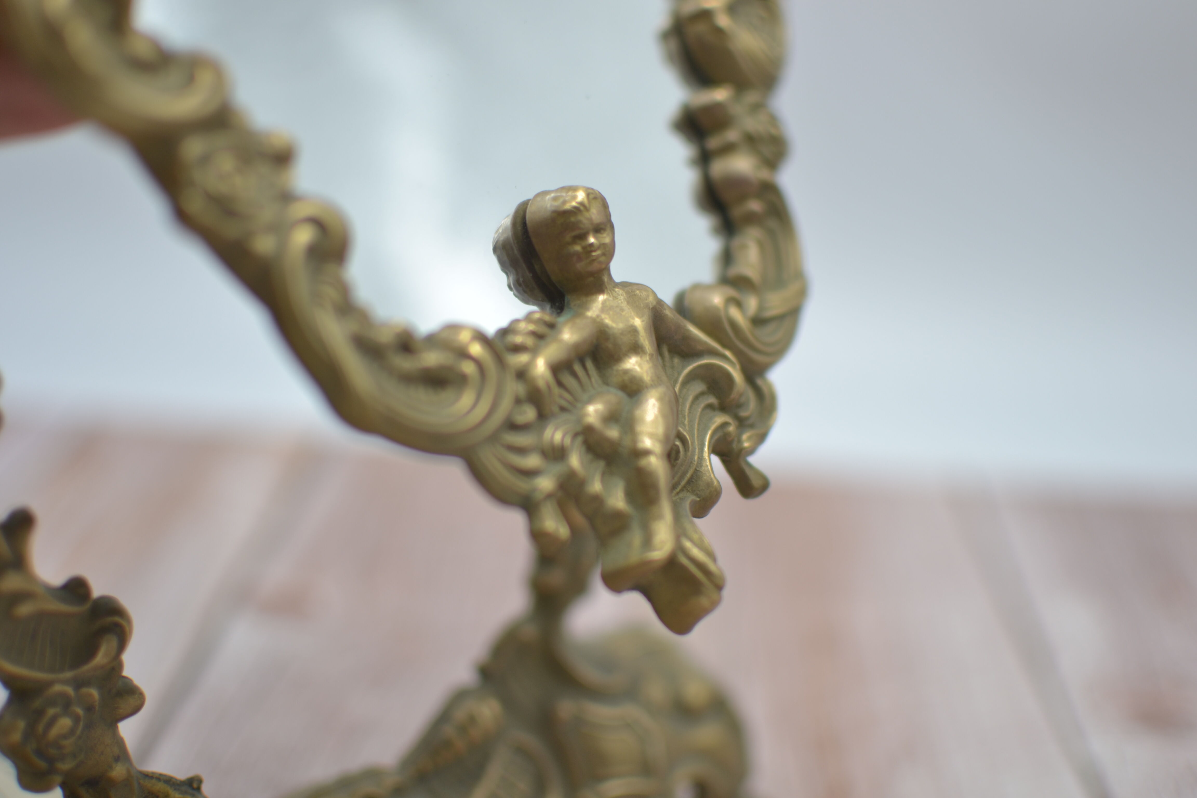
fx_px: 1745
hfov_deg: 37.9
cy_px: 399
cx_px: 598
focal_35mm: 52
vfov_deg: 25.8
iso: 100
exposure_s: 1/500
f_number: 1.8
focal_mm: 35
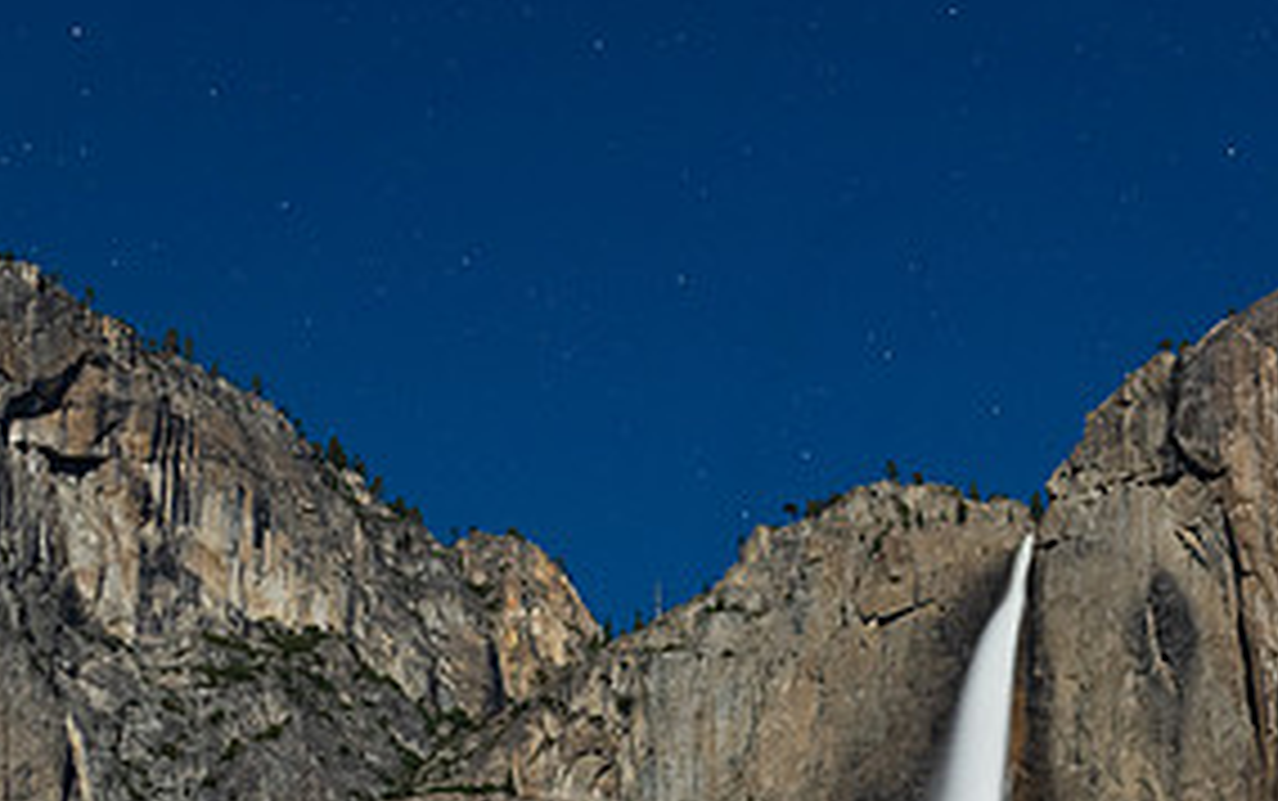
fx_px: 3590
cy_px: 613
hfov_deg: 20.2
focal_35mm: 103
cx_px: 730
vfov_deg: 12.7
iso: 1250
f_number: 4
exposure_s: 15
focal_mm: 48
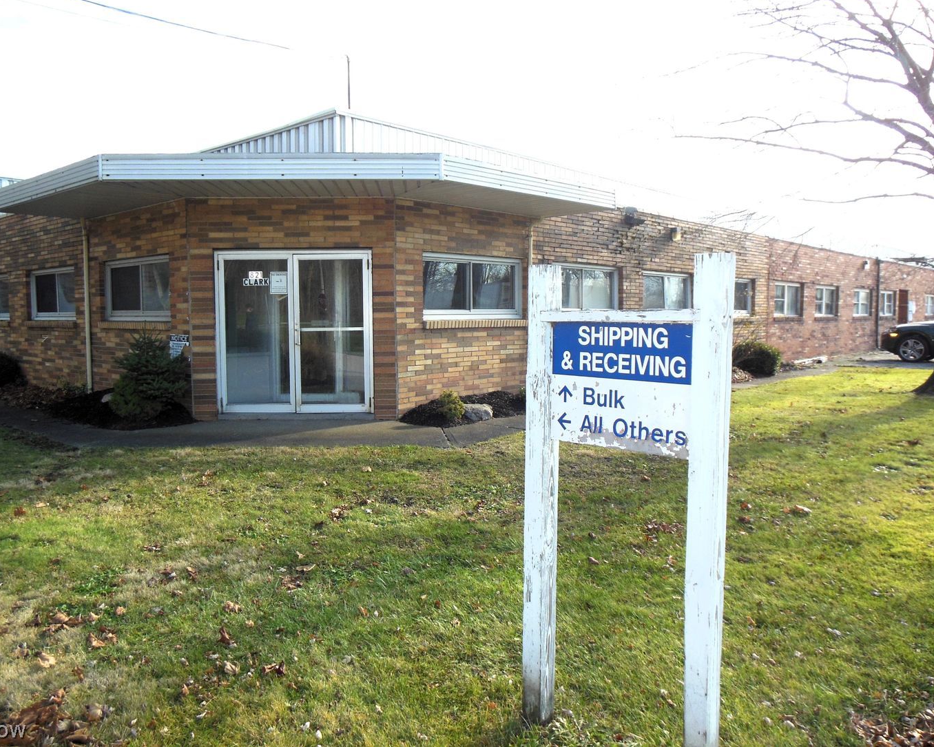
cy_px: 360
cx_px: 437
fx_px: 746
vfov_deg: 53.2
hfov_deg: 64.0
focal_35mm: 27
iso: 125
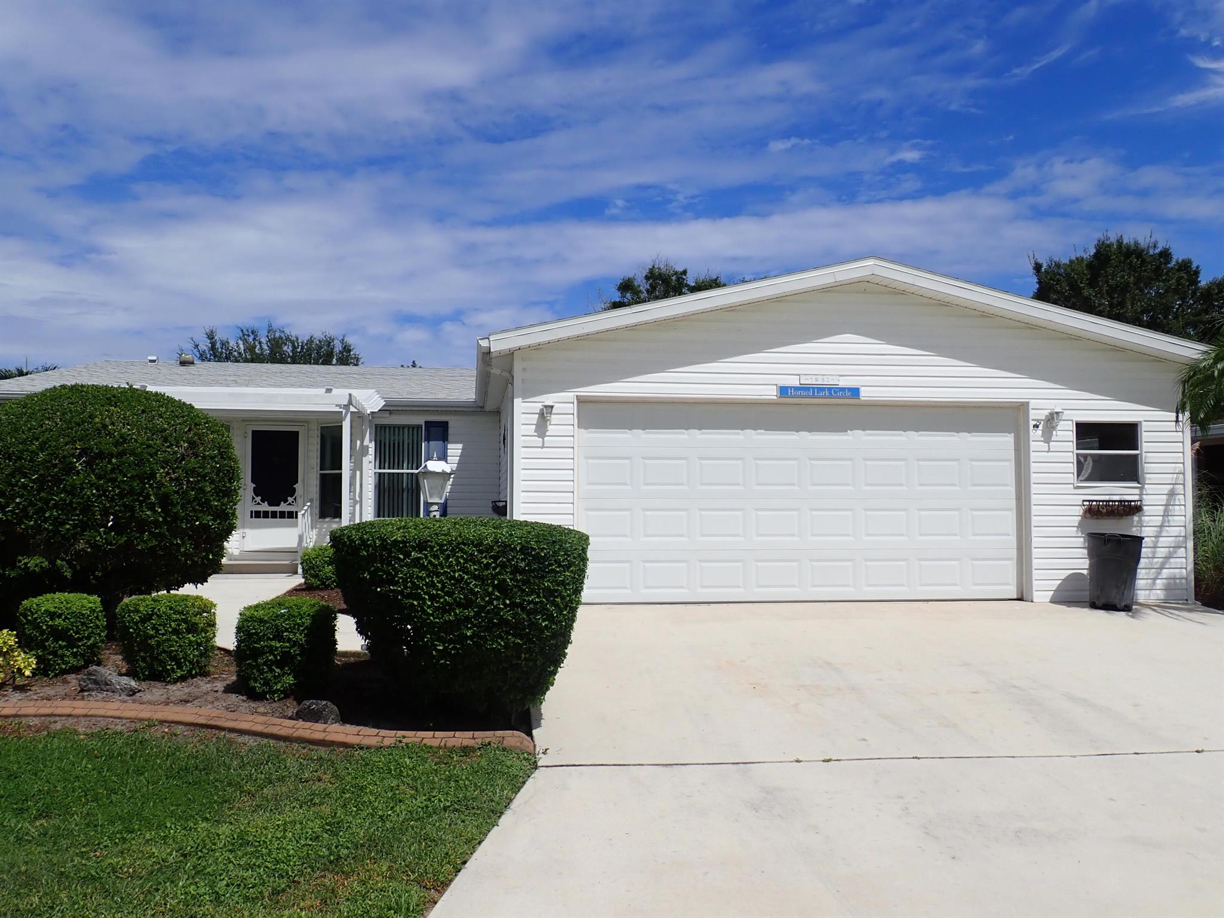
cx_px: 612
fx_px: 1061
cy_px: 459
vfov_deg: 46.8
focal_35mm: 30
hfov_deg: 60.0
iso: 100
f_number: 9
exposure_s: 1/400
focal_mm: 5.5
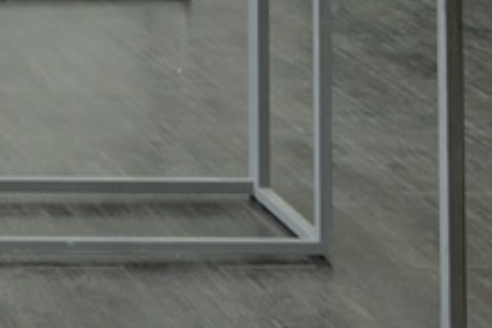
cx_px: -636
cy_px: -535
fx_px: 2432
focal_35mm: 178
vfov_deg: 7.1
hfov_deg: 10.2
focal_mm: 30
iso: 1600
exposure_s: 1/200
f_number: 5
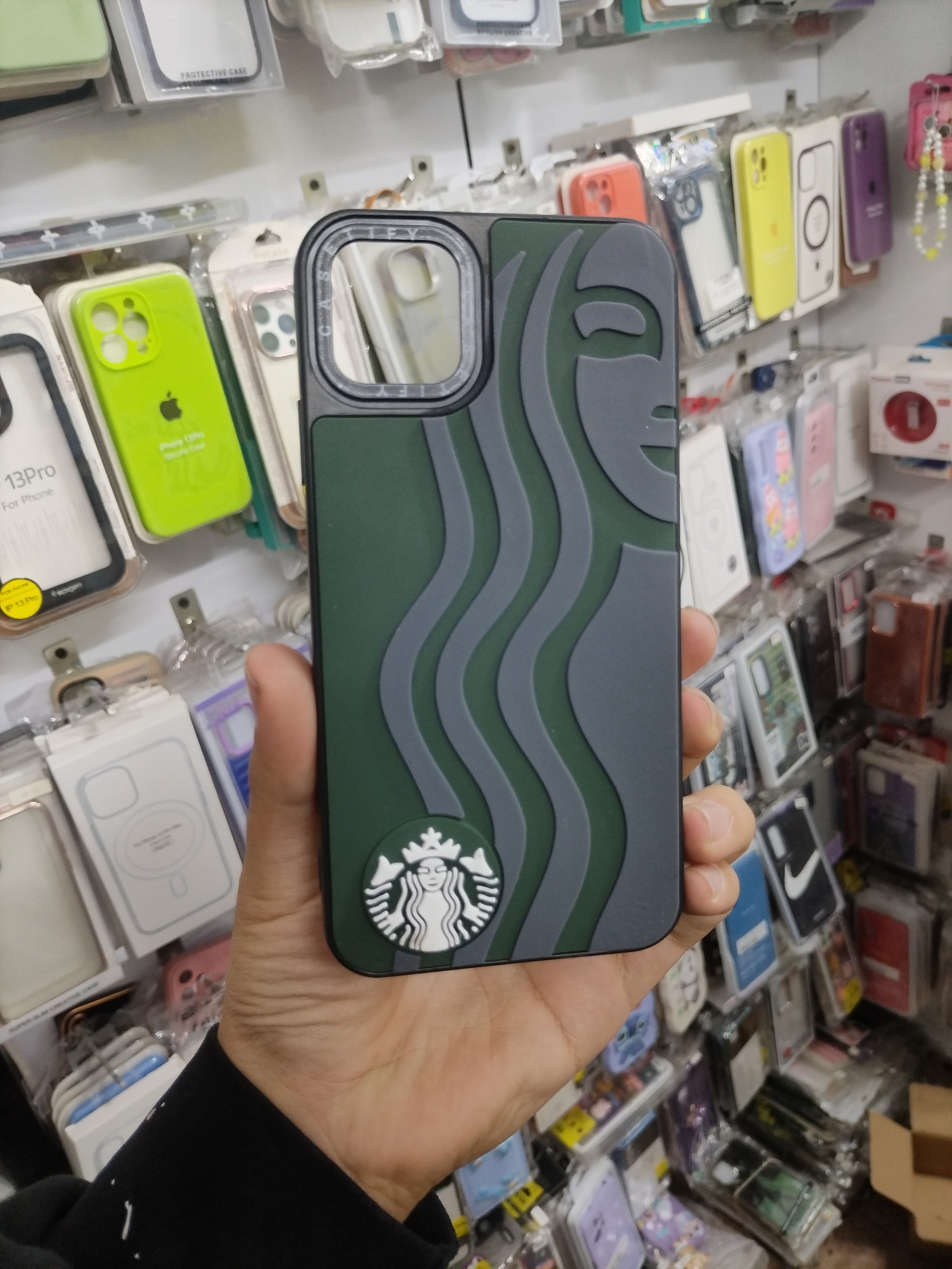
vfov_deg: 67.3
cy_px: 634
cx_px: 476
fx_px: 953
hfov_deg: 53.1
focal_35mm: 26
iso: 1008
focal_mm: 4.7
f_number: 1.8
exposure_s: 1/100
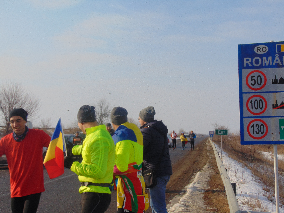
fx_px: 492
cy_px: 106
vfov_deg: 24.4
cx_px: 142
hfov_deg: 32.2
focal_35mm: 60
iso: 80
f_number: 9.3
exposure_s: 1/320
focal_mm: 10.8
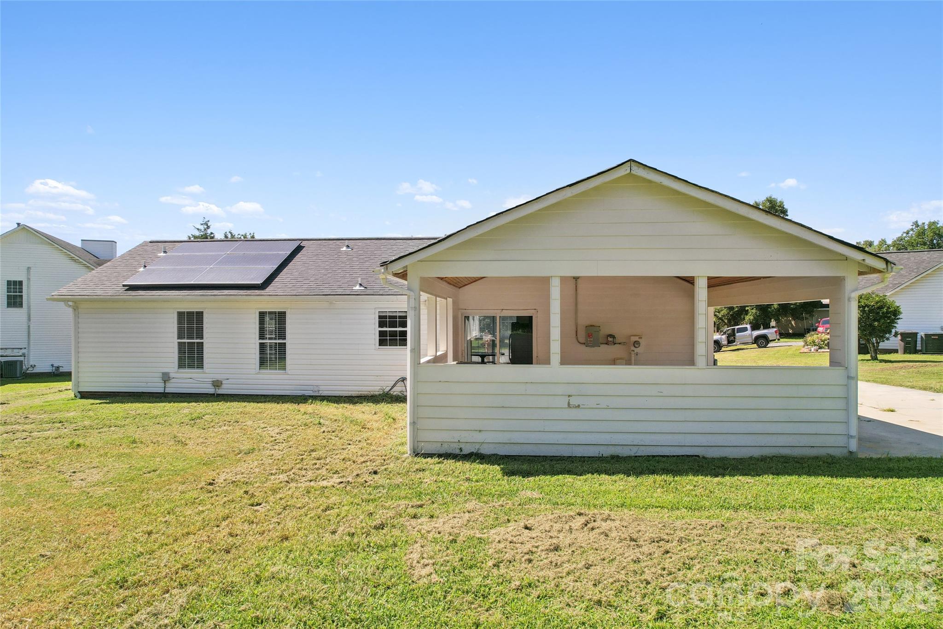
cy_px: 314
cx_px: 472
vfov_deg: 57.2
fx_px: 576
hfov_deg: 78.6
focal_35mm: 22
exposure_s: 1/180
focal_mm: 8.4
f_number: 2.8
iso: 100
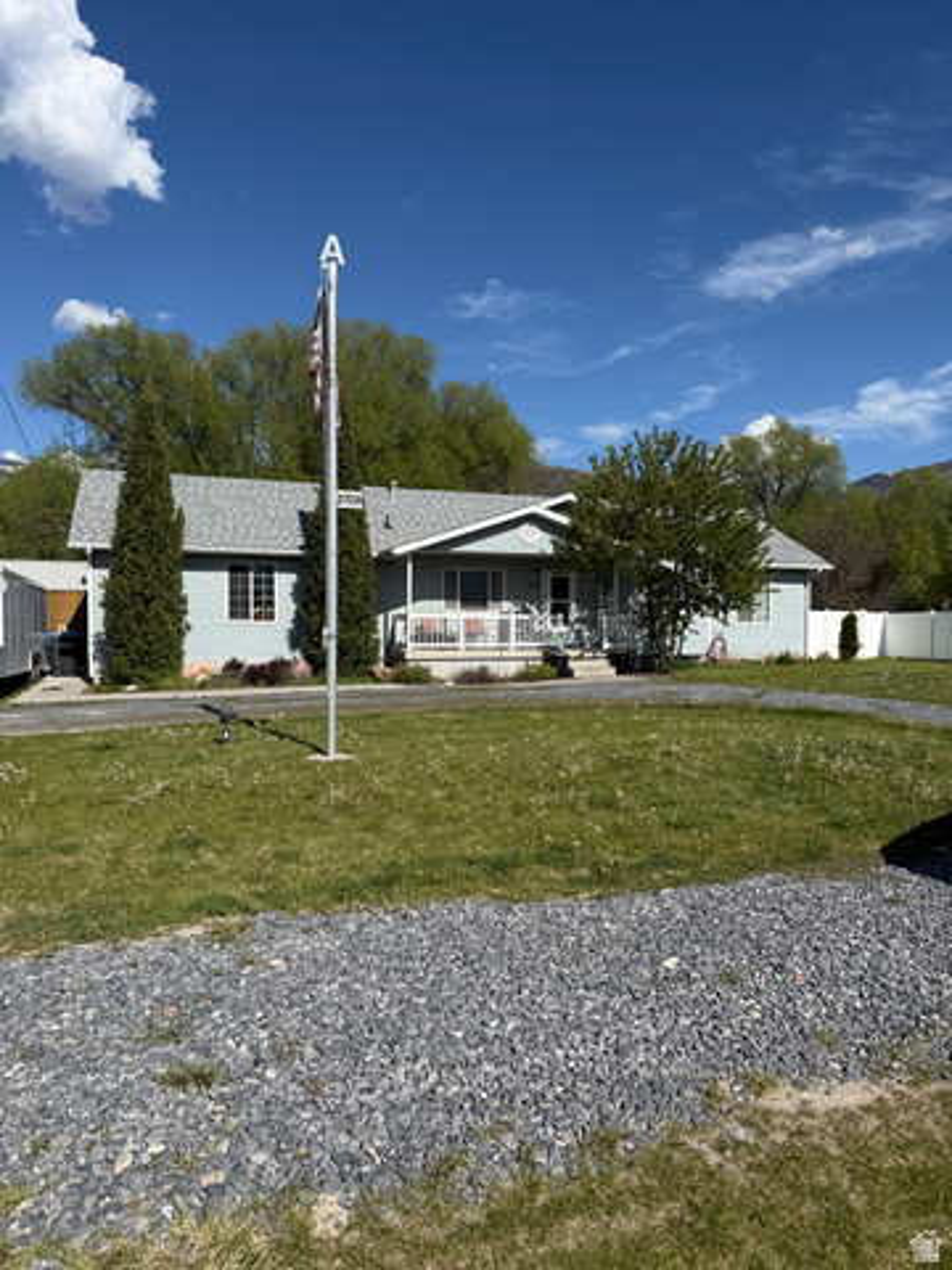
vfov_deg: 71.6
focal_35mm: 24
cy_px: 635
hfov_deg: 56.8
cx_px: 476
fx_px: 880
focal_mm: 6.76
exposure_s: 1/6711
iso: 80
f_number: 1.78
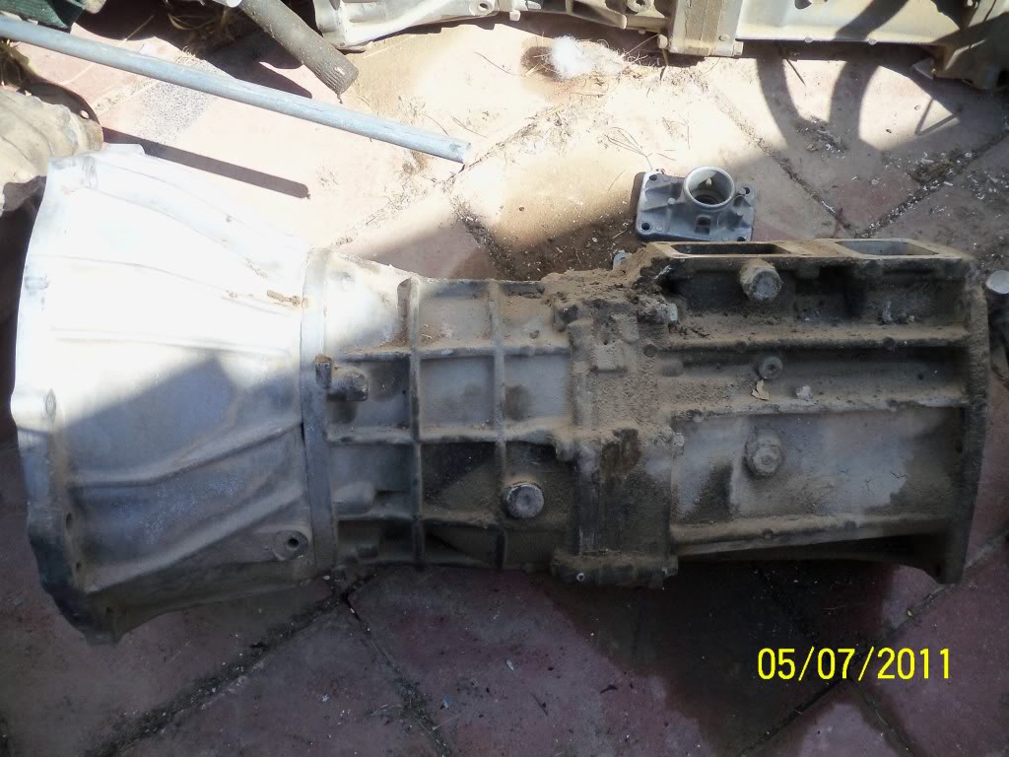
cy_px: 378
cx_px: 504
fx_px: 1108
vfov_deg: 37.7
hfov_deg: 49.0
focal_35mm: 38
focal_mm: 6.3
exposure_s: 1/250
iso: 200
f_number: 3.5
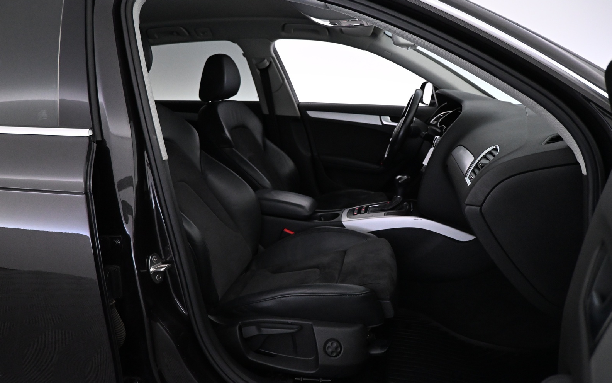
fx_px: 417
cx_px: 304
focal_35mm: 25
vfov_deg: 49.3
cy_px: 191
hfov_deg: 72.5
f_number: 3.5
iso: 3200
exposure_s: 1/100
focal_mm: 16
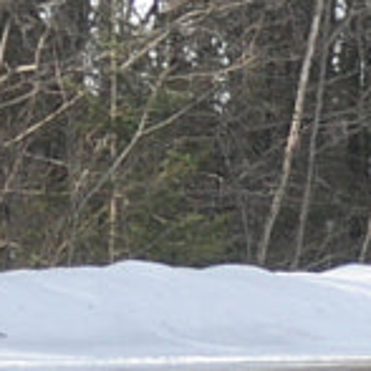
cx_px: 734
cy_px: -120
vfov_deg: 2.3
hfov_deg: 2.3
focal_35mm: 765
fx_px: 9272
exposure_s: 1/1000
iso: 400
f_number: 4
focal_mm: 55
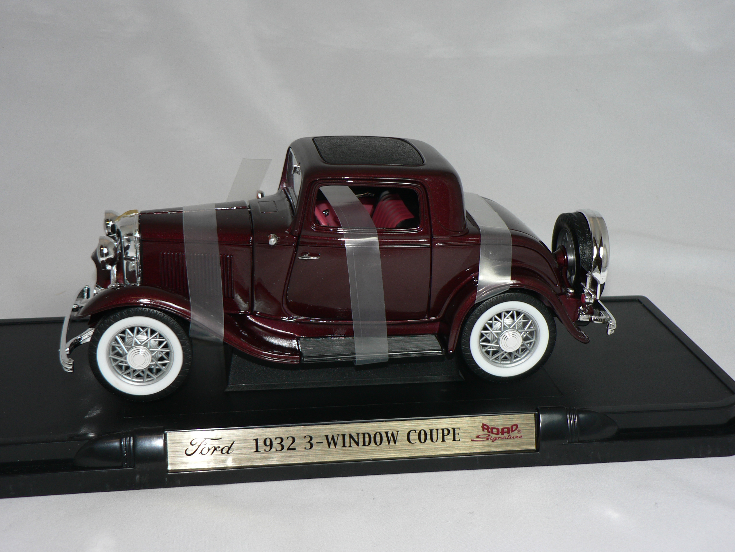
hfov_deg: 35.5
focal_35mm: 54
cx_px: 368
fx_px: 1147
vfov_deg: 27.0
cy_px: 276
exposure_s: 1/60
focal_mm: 9.1
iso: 80
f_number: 2.8
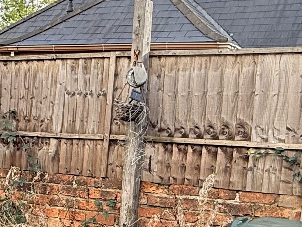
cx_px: 52
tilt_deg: -5.5
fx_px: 628
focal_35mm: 72
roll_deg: -3.7
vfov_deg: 20.1
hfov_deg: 26.4
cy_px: 200
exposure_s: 1/379
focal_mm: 2.22
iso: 64
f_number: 2.2
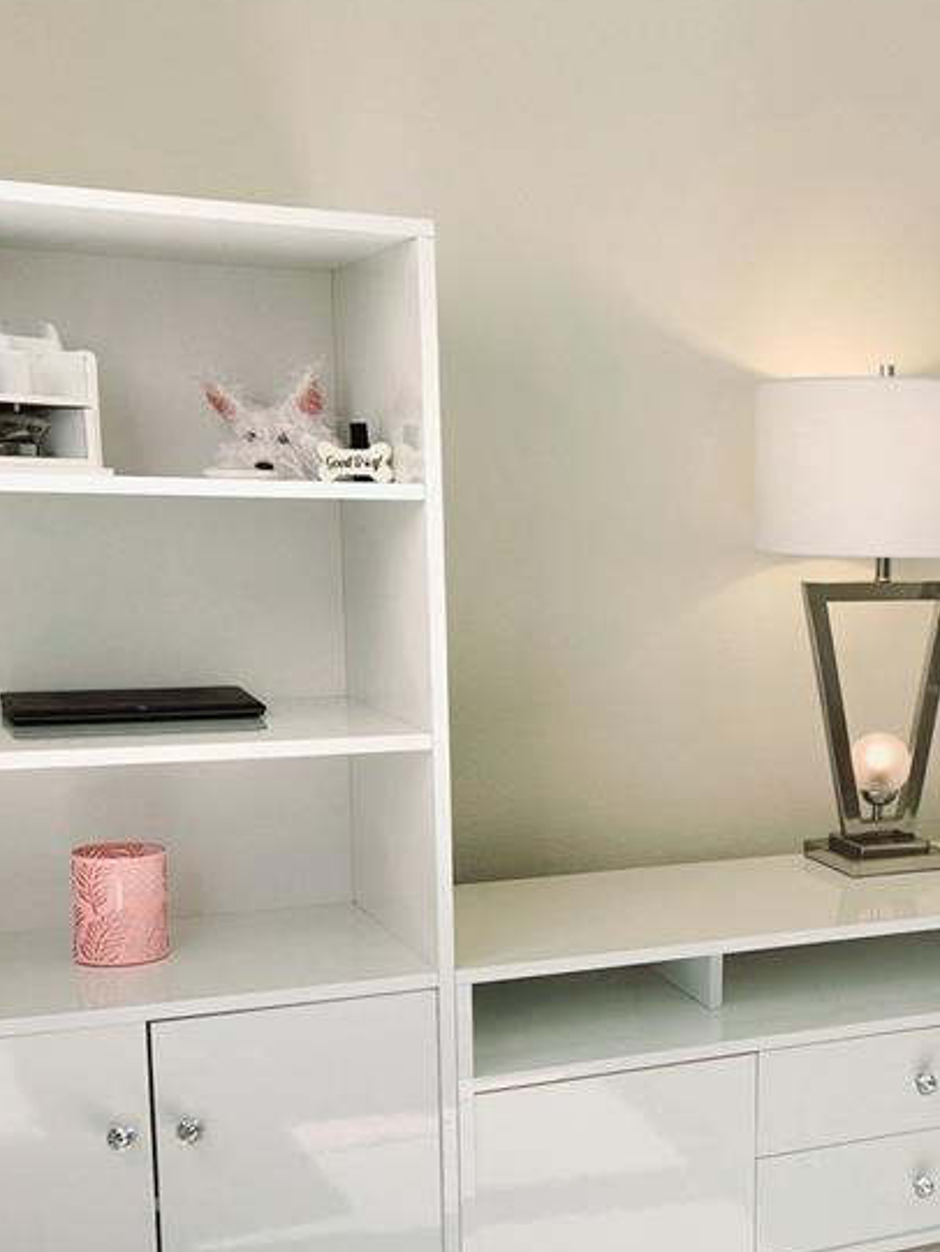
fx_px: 1846
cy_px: 835
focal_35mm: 51
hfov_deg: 27.6
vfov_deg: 37.1
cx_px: 833
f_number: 1.8
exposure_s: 1/909
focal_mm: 5.4
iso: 20
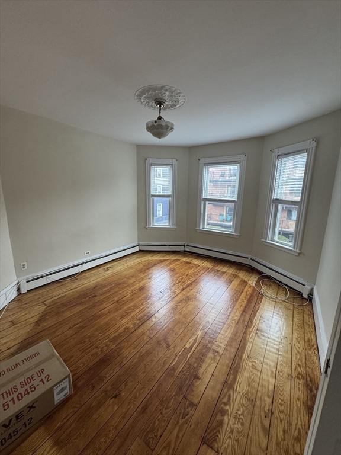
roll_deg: -0.4
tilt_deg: -11.1
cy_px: 228
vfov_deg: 102.1
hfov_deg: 85.7
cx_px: 170
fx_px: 184
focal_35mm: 14
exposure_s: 1/120
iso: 200
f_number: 2.2
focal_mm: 2.22
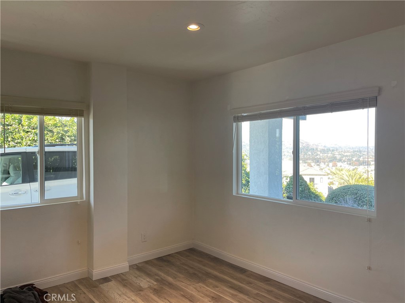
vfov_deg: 54.9
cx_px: 202
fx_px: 292
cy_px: 152
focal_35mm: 25
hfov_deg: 69.4
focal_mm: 5.1
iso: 50
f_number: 1.6
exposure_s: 1/120
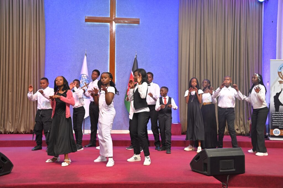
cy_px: 94
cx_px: 142
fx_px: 346
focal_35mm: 44
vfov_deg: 30.5
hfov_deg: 44.5
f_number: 5
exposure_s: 1/200
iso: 2500
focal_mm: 44
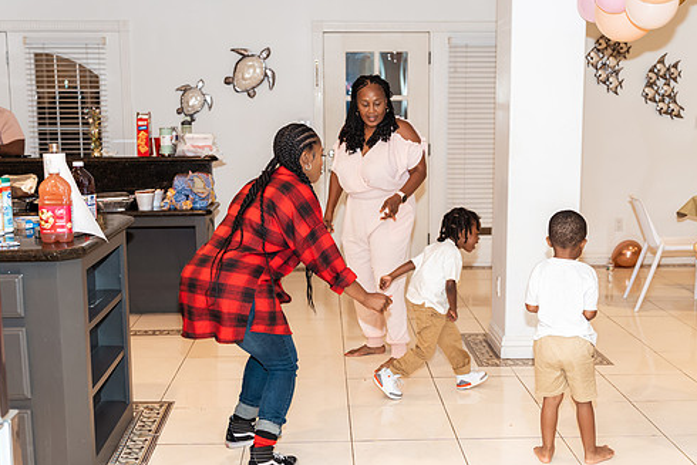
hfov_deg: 43.6
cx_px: 361
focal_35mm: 45
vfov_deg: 29.9
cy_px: 247
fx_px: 871
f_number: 3.2
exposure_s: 1/160
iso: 1000
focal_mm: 38
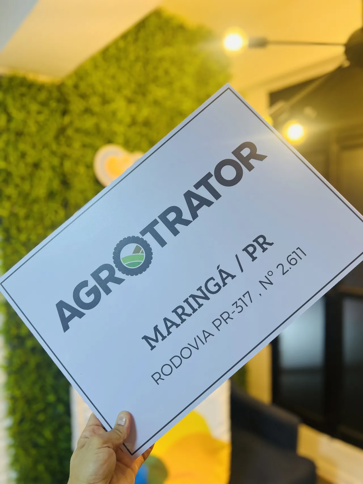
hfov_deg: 53.1
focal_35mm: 26
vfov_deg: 67.3
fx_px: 364
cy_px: 242
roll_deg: +2.0
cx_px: 182
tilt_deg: -3.7
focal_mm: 5.7
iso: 80
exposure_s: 1/60
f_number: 1.5
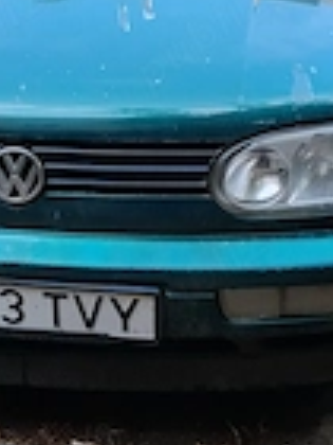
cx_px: 127
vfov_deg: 23.1
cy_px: 64
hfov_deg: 17.8
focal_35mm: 83
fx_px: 1065
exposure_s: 1/100
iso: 50
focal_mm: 4.22
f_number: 1.8
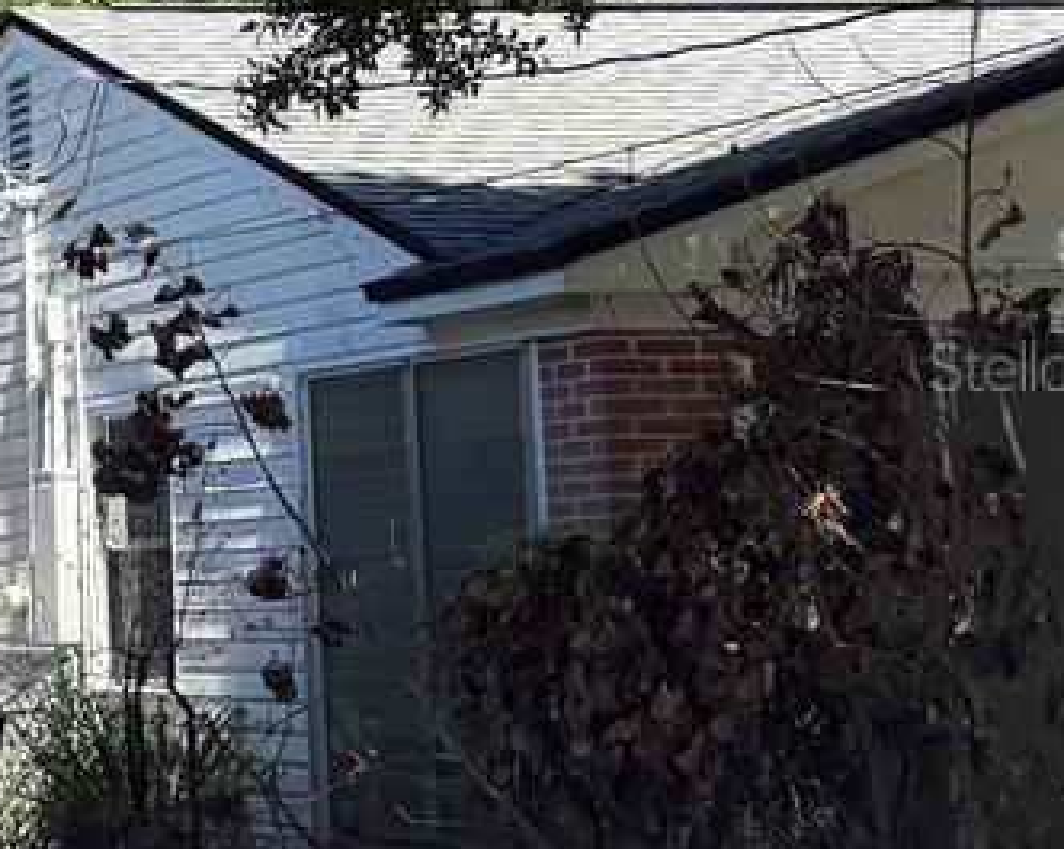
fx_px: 3555
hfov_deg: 13.4
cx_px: -1333
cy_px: 365
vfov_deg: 13.6
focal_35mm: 113
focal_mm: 6.76
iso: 80
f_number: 1.78
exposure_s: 1/2232
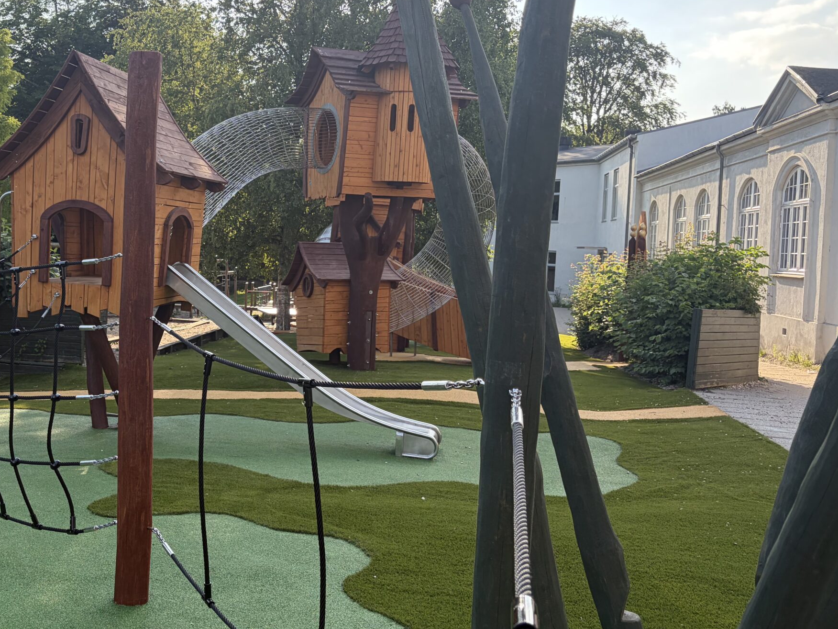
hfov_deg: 47.7
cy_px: 262
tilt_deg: -1.2
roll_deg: -2.6
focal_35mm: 38
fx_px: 920
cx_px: 245
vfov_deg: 37.6
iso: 64
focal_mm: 5.96
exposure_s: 1/987
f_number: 1.6
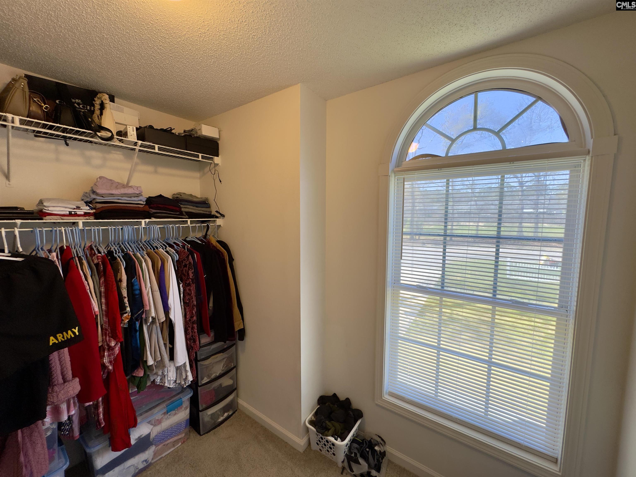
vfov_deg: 85.7
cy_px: 238
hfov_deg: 102.1
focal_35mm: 14
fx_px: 257
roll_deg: -0.1
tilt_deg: -5.4
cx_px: 318
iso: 64
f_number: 2.2
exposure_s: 1/120
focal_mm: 2.22
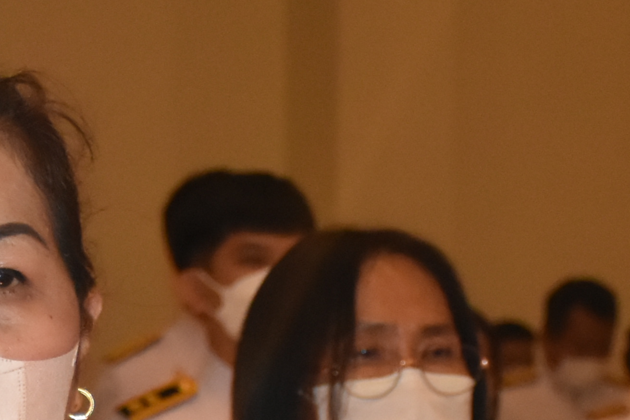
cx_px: -123
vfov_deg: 5.6
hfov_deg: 8.5
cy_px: 725
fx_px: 4205
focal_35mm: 240
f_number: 4.2
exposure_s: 1/60
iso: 2000
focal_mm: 35
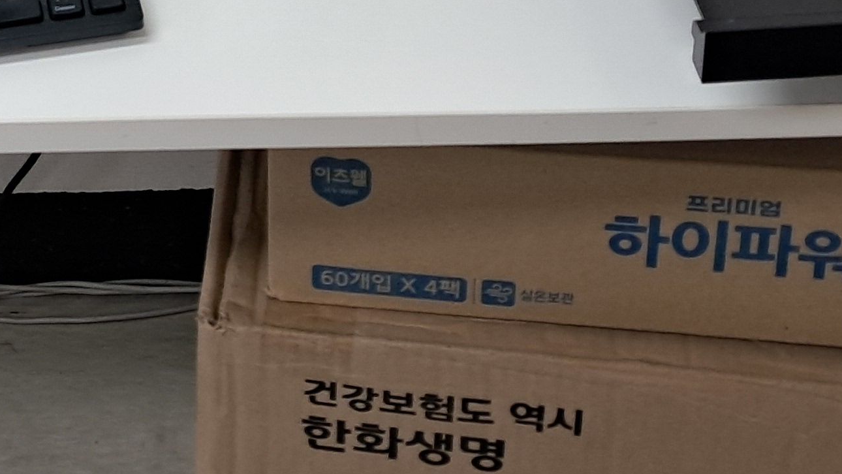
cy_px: -488
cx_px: 134
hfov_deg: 22.5
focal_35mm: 93
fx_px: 2077
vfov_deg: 11.6
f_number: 1.8
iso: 125
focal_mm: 4
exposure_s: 1/60
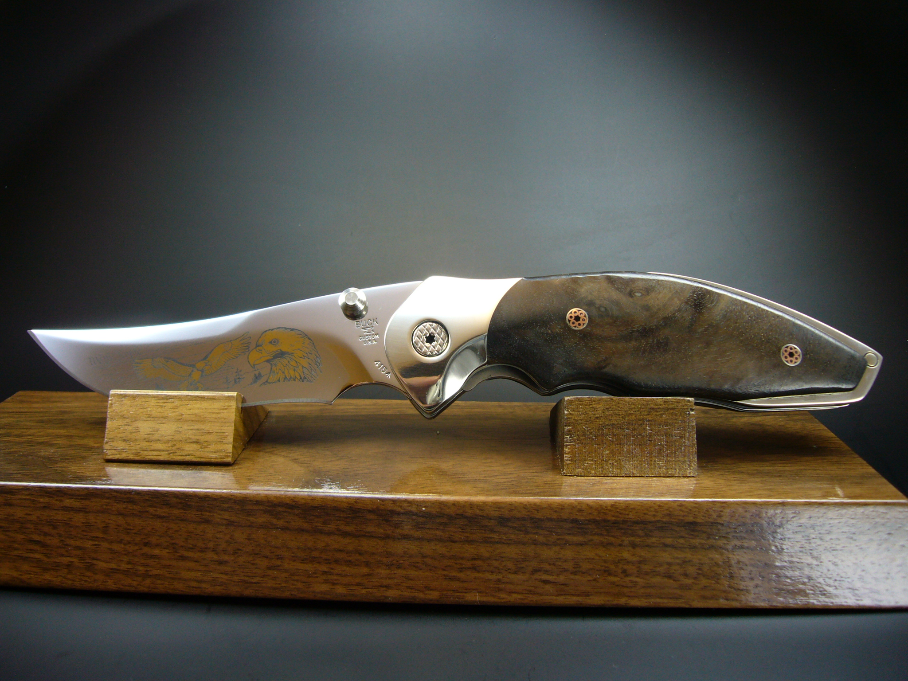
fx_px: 734
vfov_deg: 49.7
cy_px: 340
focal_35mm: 28
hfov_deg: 63.4
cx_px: 454
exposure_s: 1/30
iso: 100
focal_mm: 4.6
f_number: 2.8
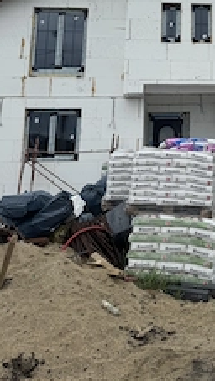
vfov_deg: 41.5
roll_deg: +0.4
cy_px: 47
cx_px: 217
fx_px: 465
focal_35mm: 46
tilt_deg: +11.7
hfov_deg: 24.8
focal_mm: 6.76
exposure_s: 1/1980
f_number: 1.78
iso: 80
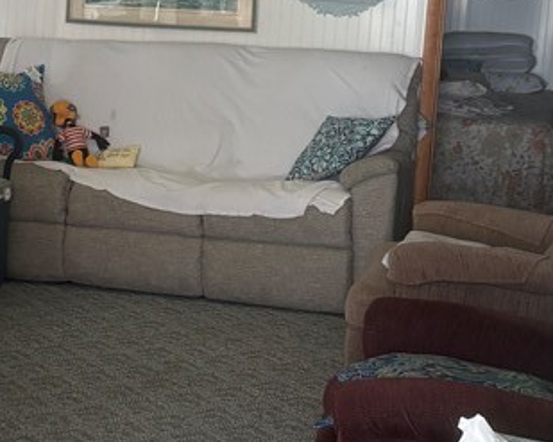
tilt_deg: -4.0
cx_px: 38
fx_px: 1374
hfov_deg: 22.1
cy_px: 63
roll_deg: -3.2
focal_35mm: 84
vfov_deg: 18.0
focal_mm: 5.96
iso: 125
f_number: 1.6
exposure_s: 1/126
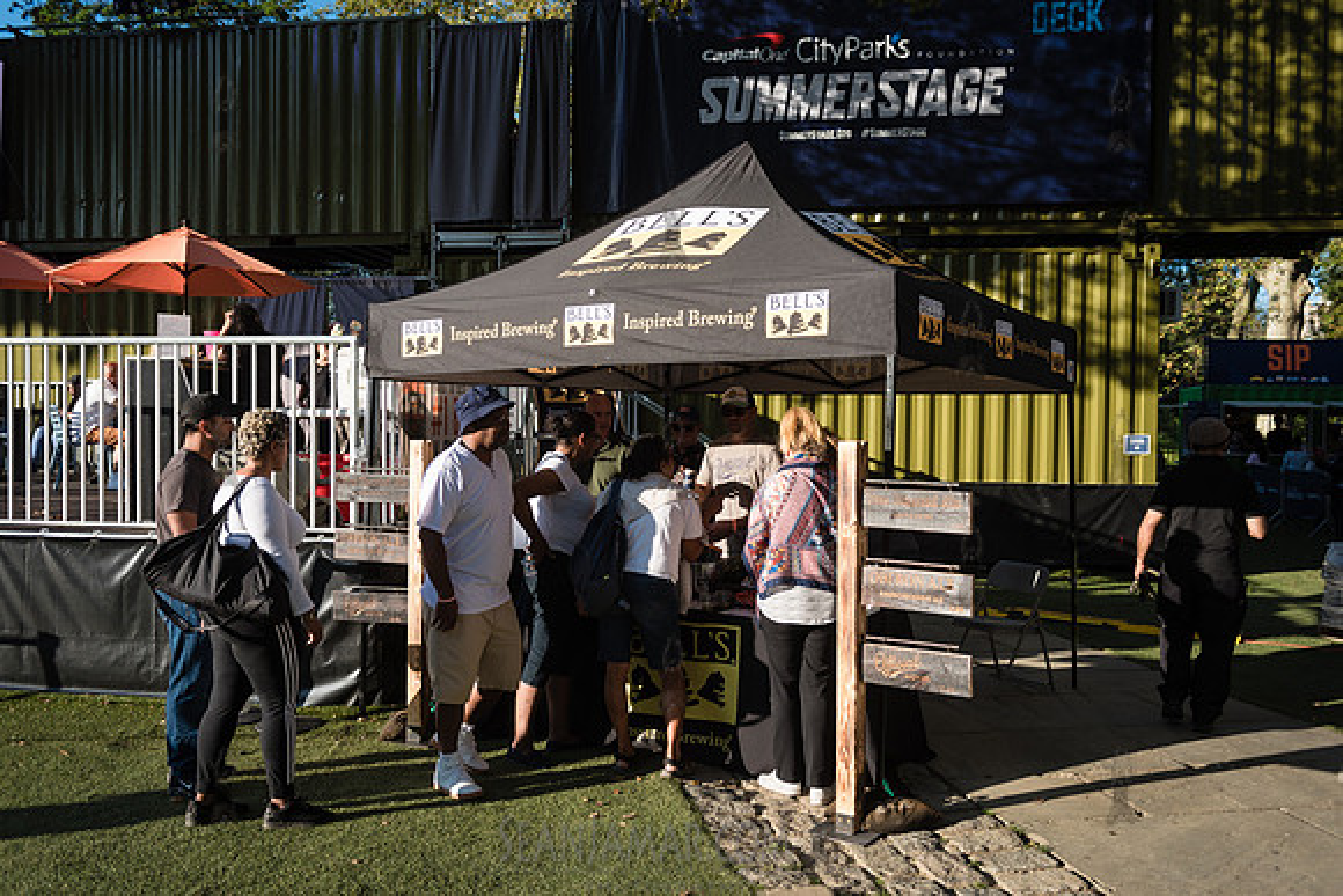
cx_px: 672
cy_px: 448
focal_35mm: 32
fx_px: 1194
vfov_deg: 41.1
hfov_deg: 58.7
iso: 200
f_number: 4
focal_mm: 32
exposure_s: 1/1000
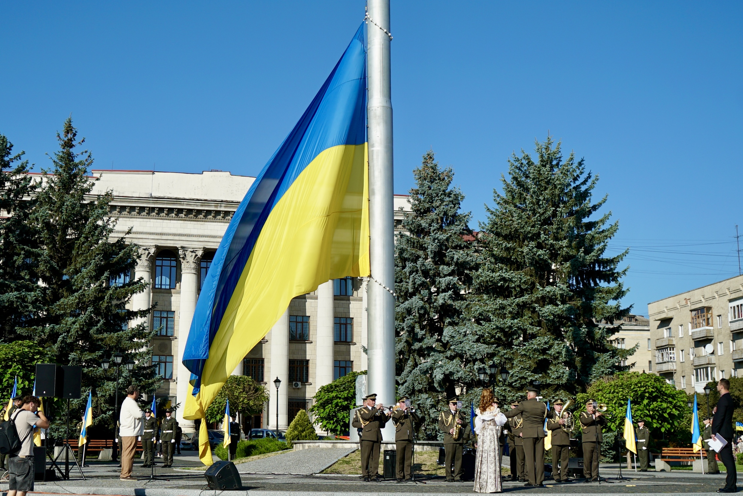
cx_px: 334
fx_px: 970
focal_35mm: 47
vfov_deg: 28.7
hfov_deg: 41.9
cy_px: 260
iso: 100
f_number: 4
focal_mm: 28
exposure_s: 1/1600
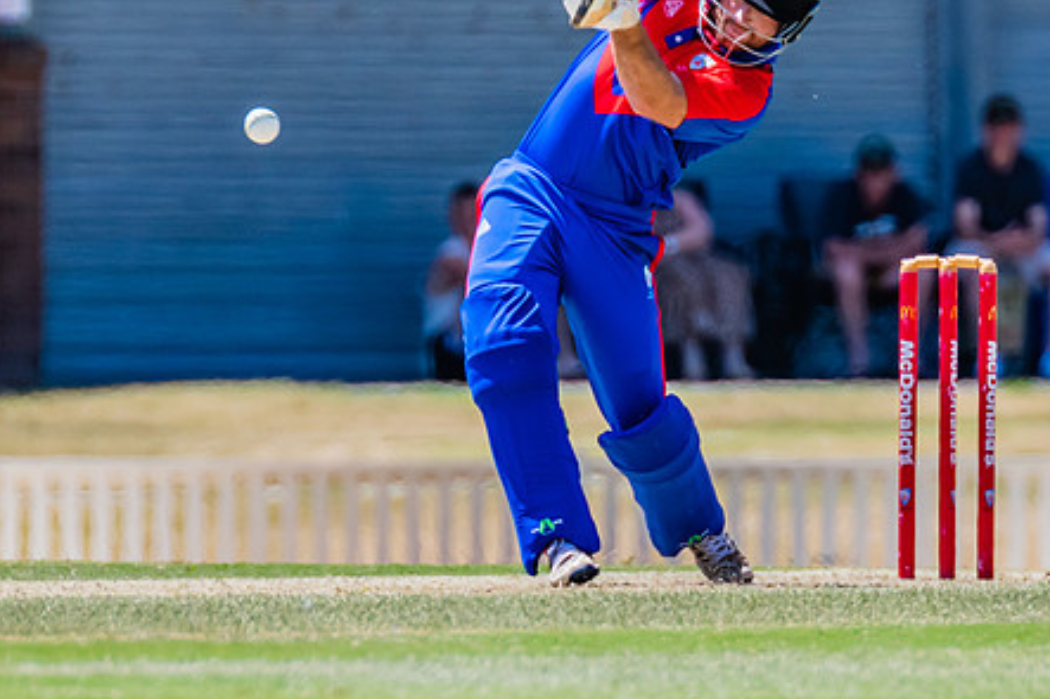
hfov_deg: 1.5
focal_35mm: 1384
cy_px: 205
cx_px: 592
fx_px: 40349
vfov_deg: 1.0
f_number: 7.1
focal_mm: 600
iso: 640
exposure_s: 1/2000
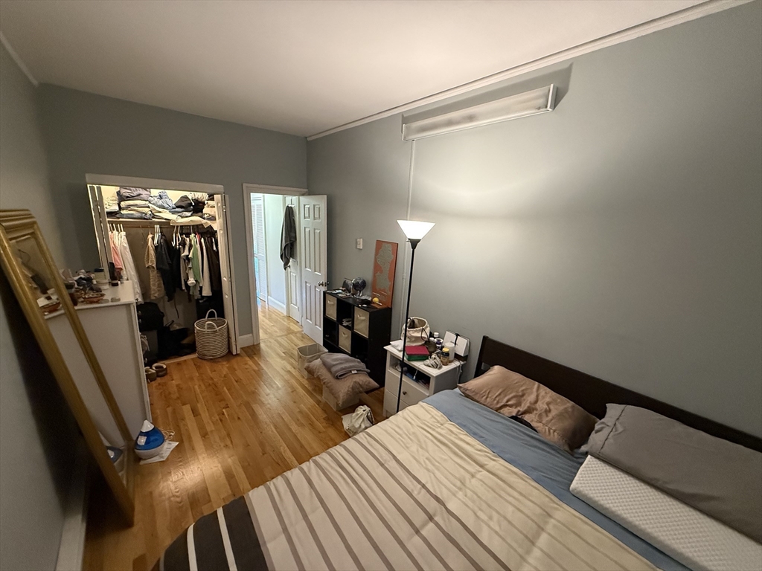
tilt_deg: -13.8
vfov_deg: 85.7
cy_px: 286
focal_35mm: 14
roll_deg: -3.2
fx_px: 308
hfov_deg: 102.1
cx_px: 381
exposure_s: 1/60
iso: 640
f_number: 2.2
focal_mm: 2.22
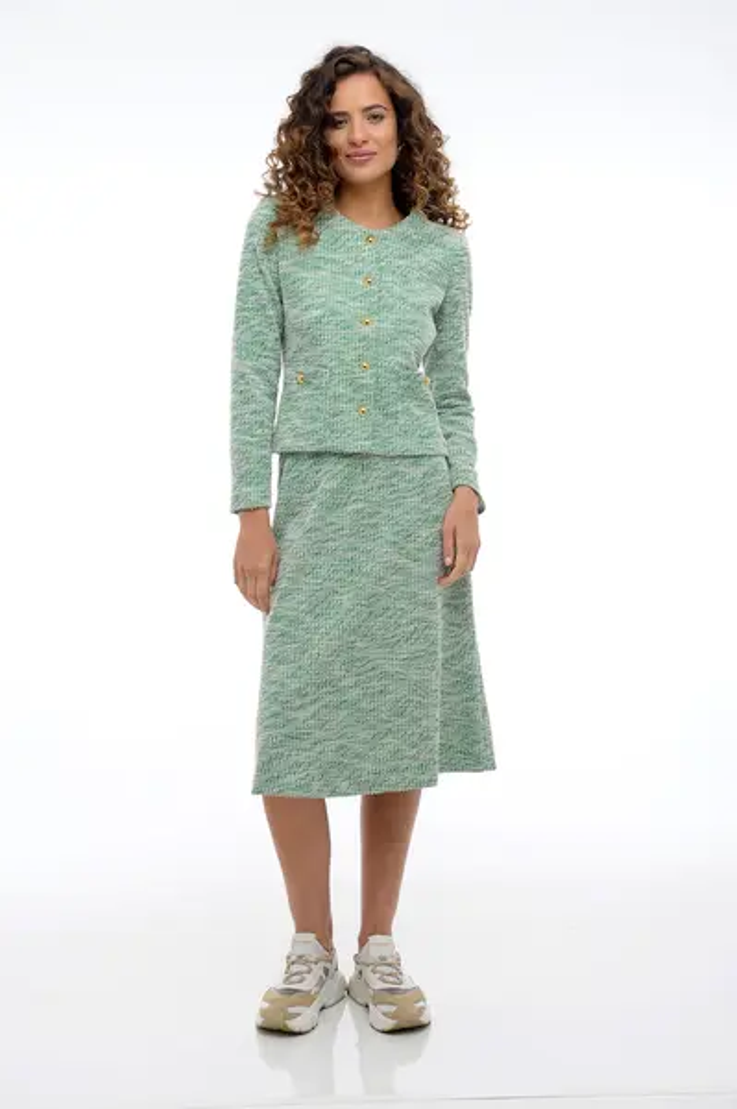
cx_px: 368
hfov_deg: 25.9
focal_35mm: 52
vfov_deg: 38.2
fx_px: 1599
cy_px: 554
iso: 200
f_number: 9
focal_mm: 52
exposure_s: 1/160
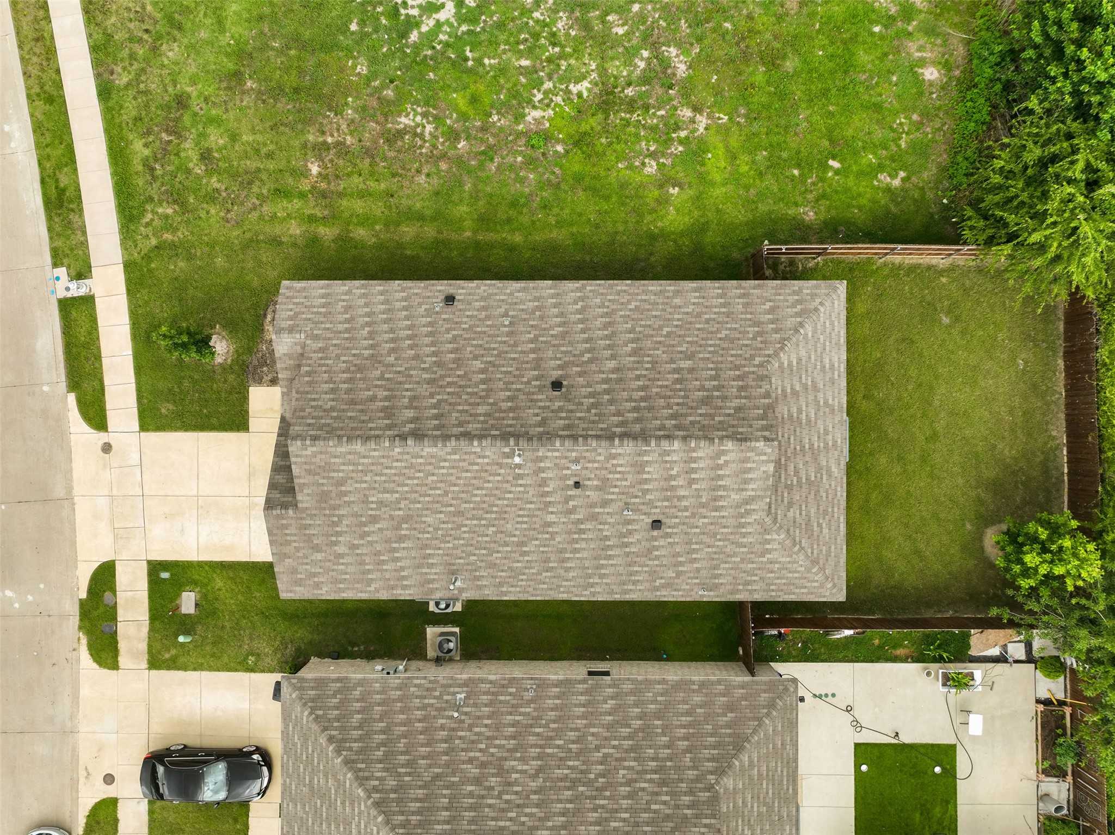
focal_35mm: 24
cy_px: 418
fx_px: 773
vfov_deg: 56.8
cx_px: 558
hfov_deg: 71.6
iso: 100
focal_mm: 12.29
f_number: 2.8
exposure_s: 1/400
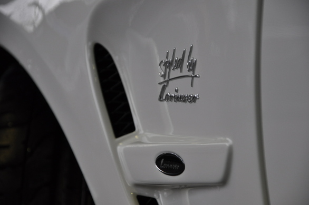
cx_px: 154
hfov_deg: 13.1
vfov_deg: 8.7
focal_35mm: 158
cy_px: 102
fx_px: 1350
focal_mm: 105
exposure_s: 1/250
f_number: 5.6
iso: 800
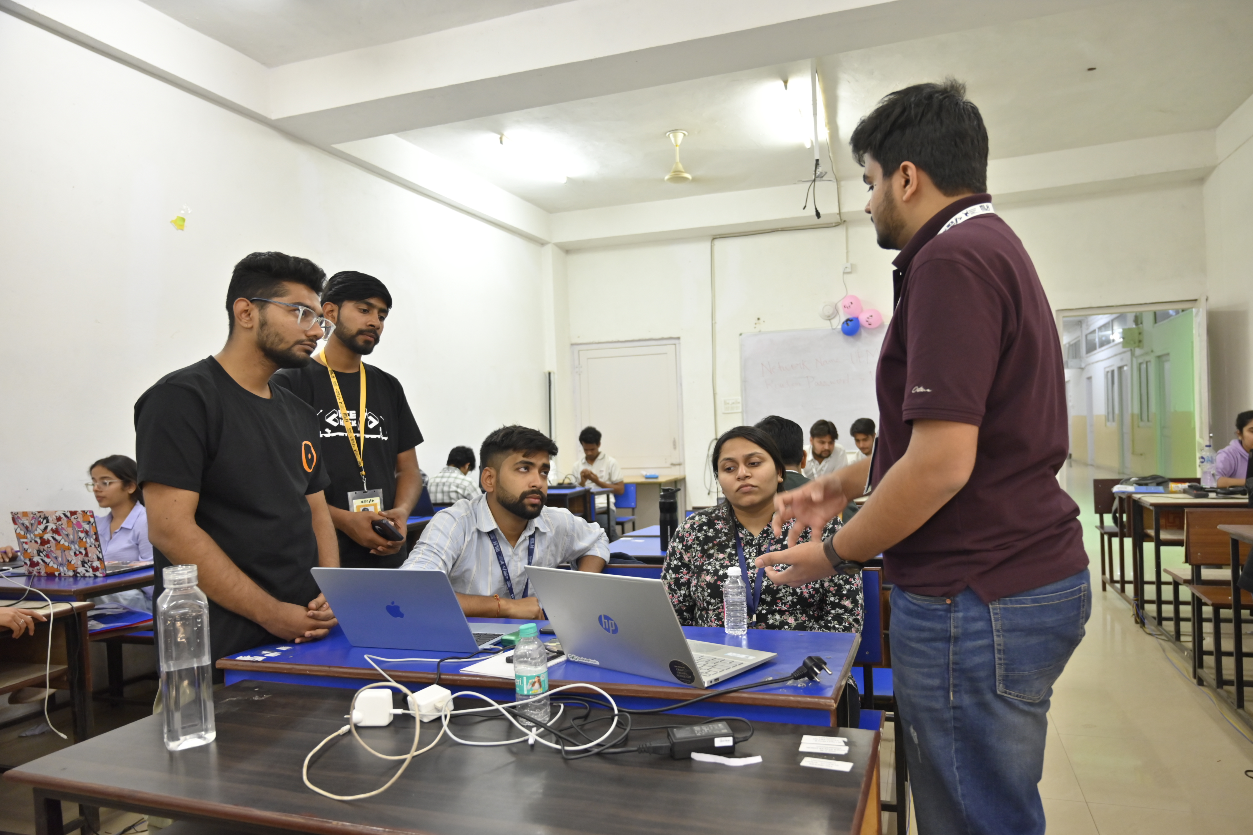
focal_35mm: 24
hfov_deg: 73.7
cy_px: 418
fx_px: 835
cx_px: 626
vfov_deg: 53.1
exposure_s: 1/40
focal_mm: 24
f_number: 4
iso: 1250
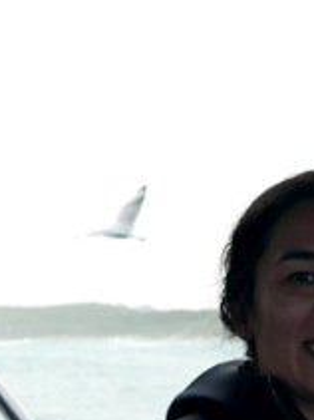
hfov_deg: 13.2
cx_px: 509
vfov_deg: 18.8
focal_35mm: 104
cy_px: 288
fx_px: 1259
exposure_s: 1/500
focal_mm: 13.7
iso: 125
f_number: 3.1
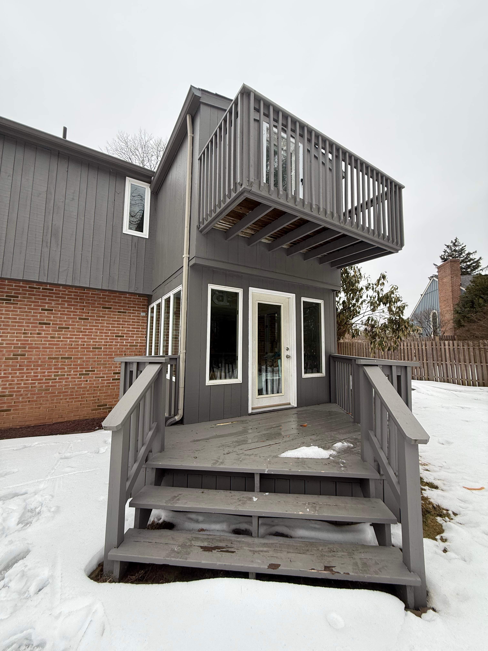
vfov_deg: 102.1
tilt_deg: +5.1
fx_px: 263
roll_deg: -1.5
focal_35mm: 14
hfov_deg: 85.7
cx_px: 244
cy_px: 326
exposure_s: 1/120
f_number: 2.2
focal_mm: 2.22
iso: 64
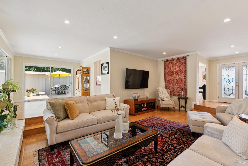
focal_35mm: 16
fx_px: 110
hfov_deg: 96.7
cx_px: 124
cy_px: 83
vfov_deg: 73.7
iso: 320
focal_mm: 16
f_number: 9
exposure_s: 1/25
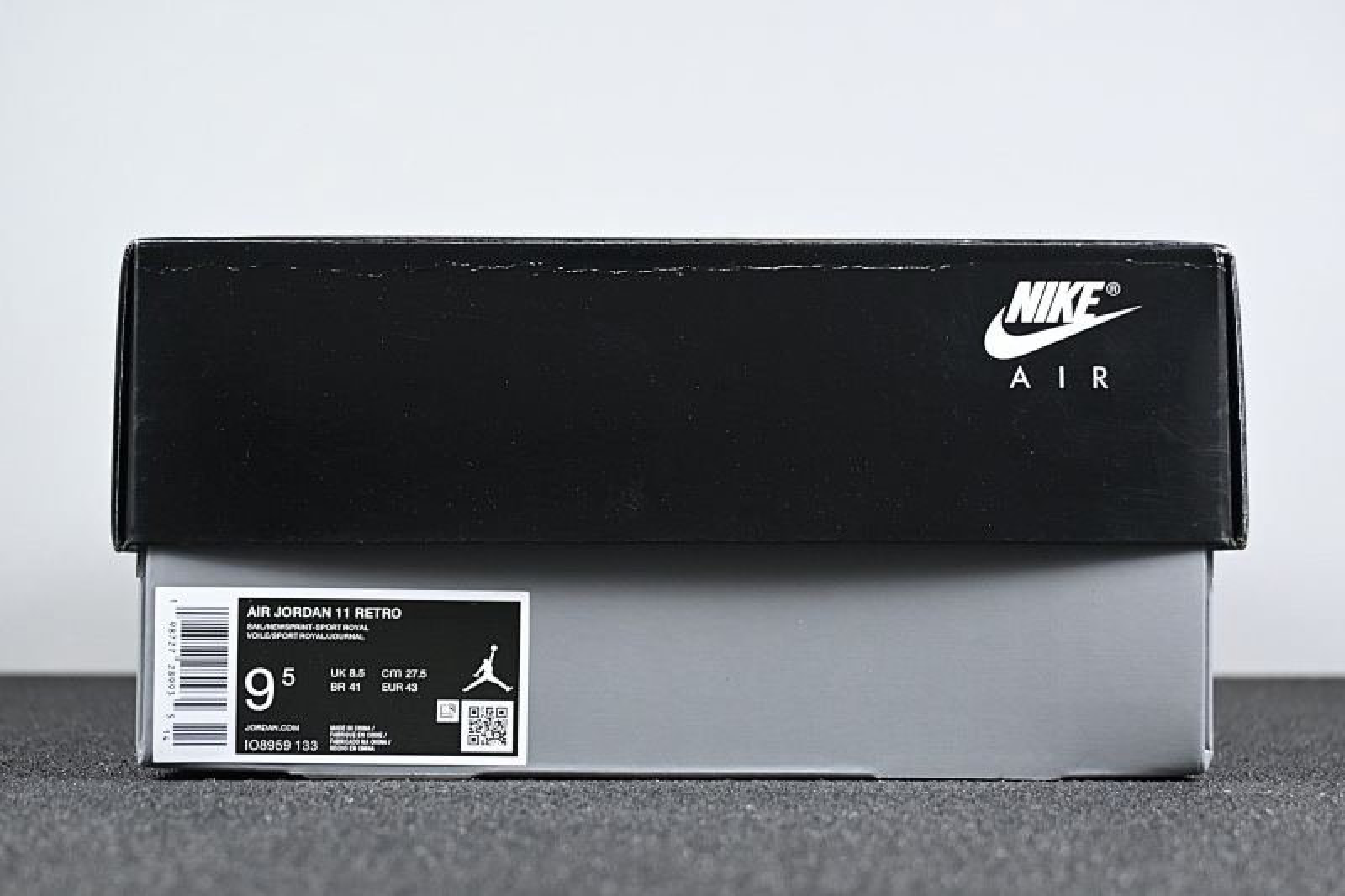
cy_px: 448
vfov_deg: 24.4
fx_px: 2073
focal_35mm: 56
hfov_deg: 35.9
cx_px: 672
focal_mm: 37
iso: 1000
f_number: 5.3
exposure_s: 1/125
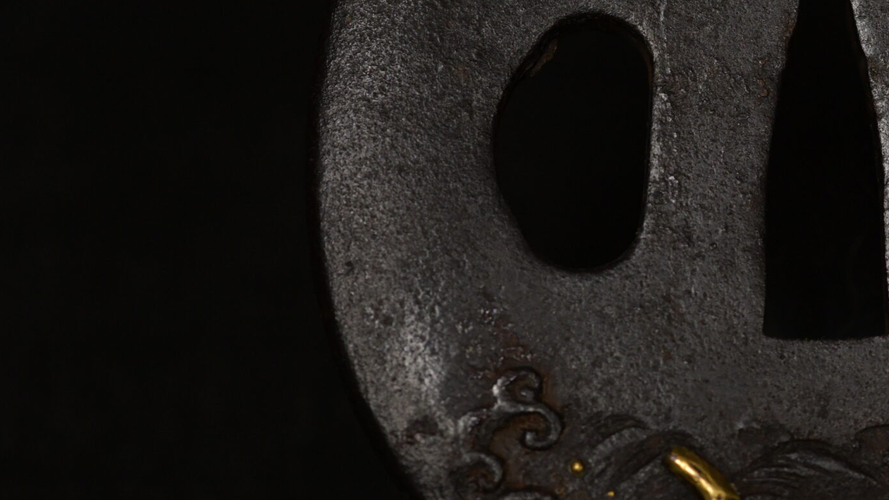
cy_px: 179
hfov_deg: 10.5
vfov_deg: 5.9
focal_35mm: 204
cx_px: 797
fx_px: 4808
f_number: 9
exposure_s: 1/125
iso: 1400
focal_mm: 105
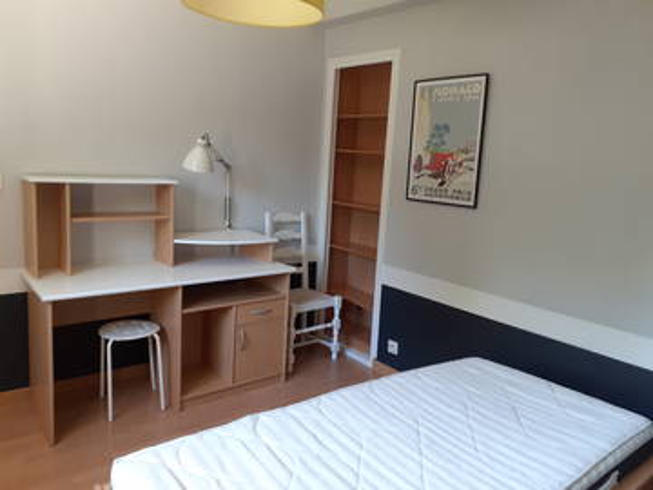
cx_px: 326
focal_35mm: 27
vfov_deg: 51.4
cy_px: 245
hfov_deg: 65.3
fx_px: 509
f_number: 1.9
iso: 80
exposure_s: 1/50
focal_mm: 3.6
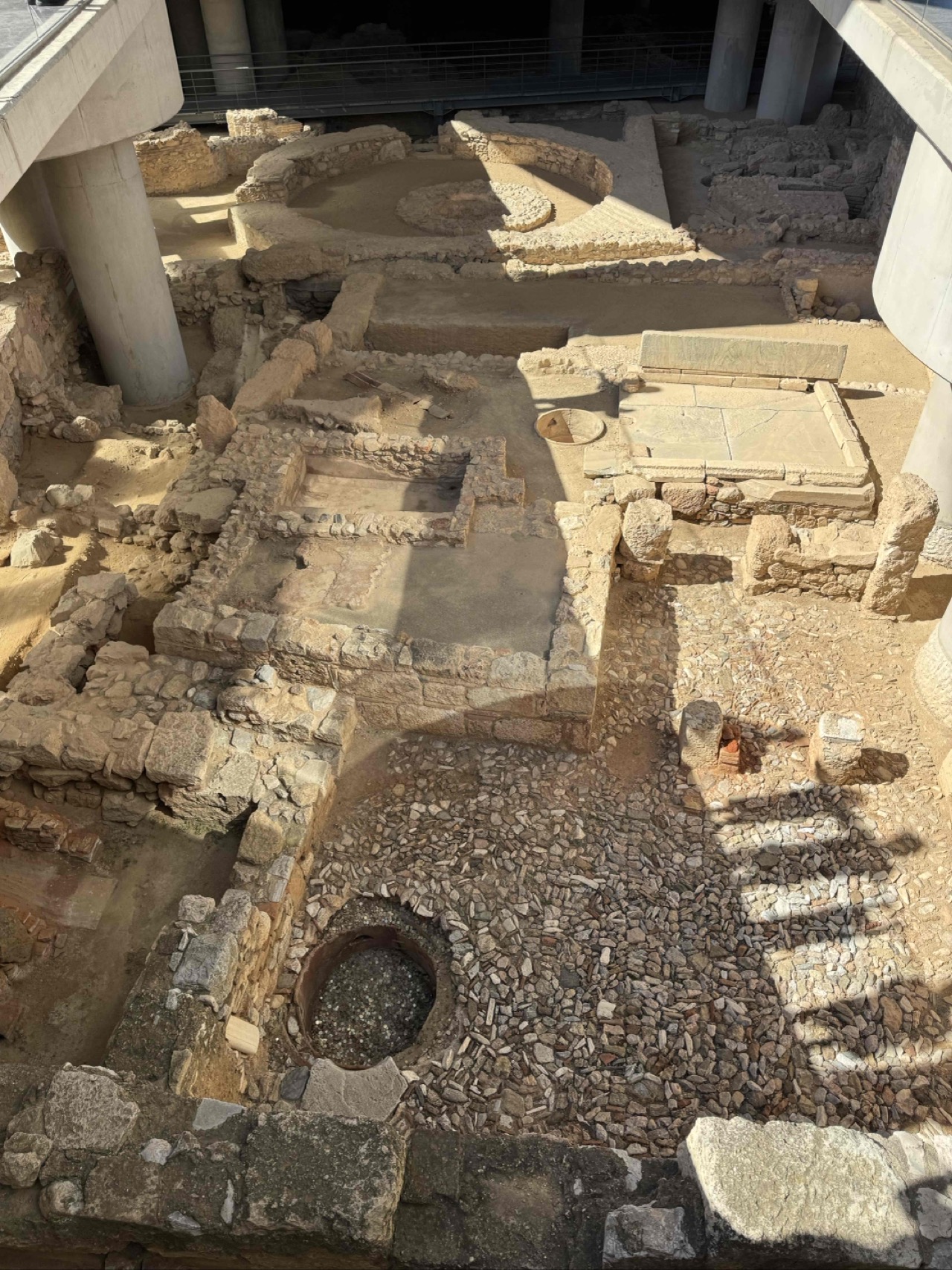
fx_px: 880
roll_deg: +1.8
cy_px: 635
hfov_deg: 56.8
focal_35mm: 24
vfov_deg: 71.6
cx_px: 476
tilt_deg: -43.5
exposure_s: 1/1923
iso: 80
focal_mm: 6.76
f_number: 1.78
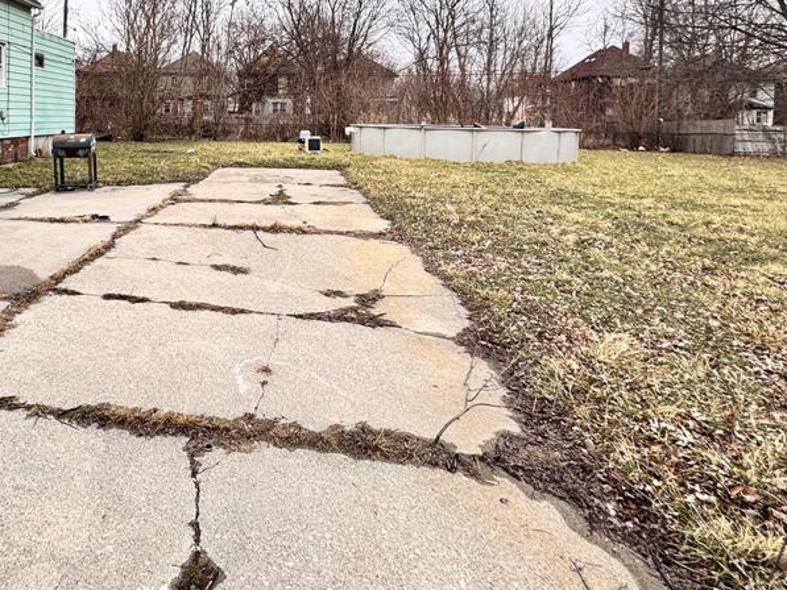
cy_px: 138
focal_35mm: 24
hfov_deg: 68.4
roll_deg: -4.2
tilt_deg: -1.7
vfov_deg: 53.9
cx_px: 229
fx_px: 546
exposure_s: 1/170
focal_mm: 2.22
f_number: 2.2
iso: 40
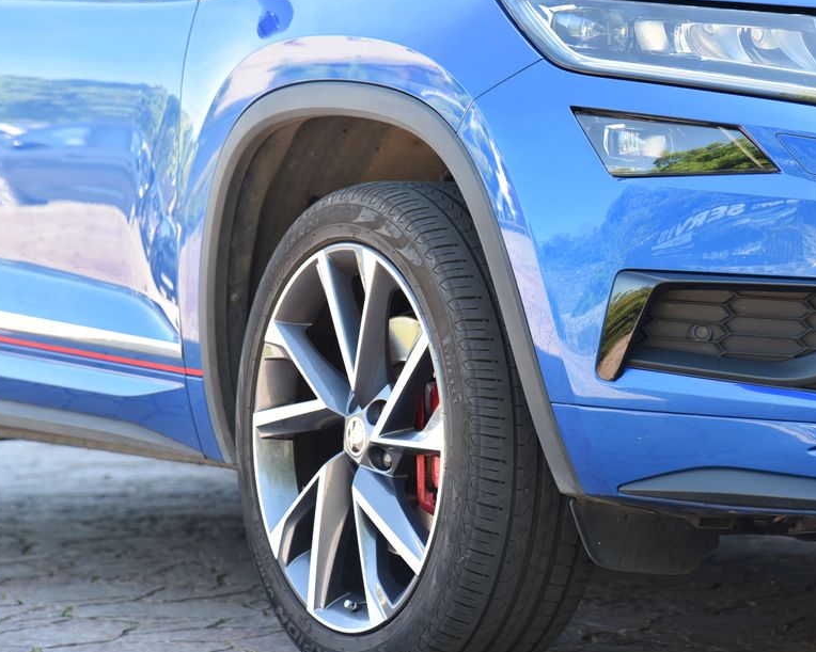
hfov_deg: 12.8
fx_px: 3646
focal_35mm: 151
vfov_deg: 10.2
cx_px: 498
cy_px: 316
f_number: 5.6
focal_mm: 120
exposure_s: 1/125
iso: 500
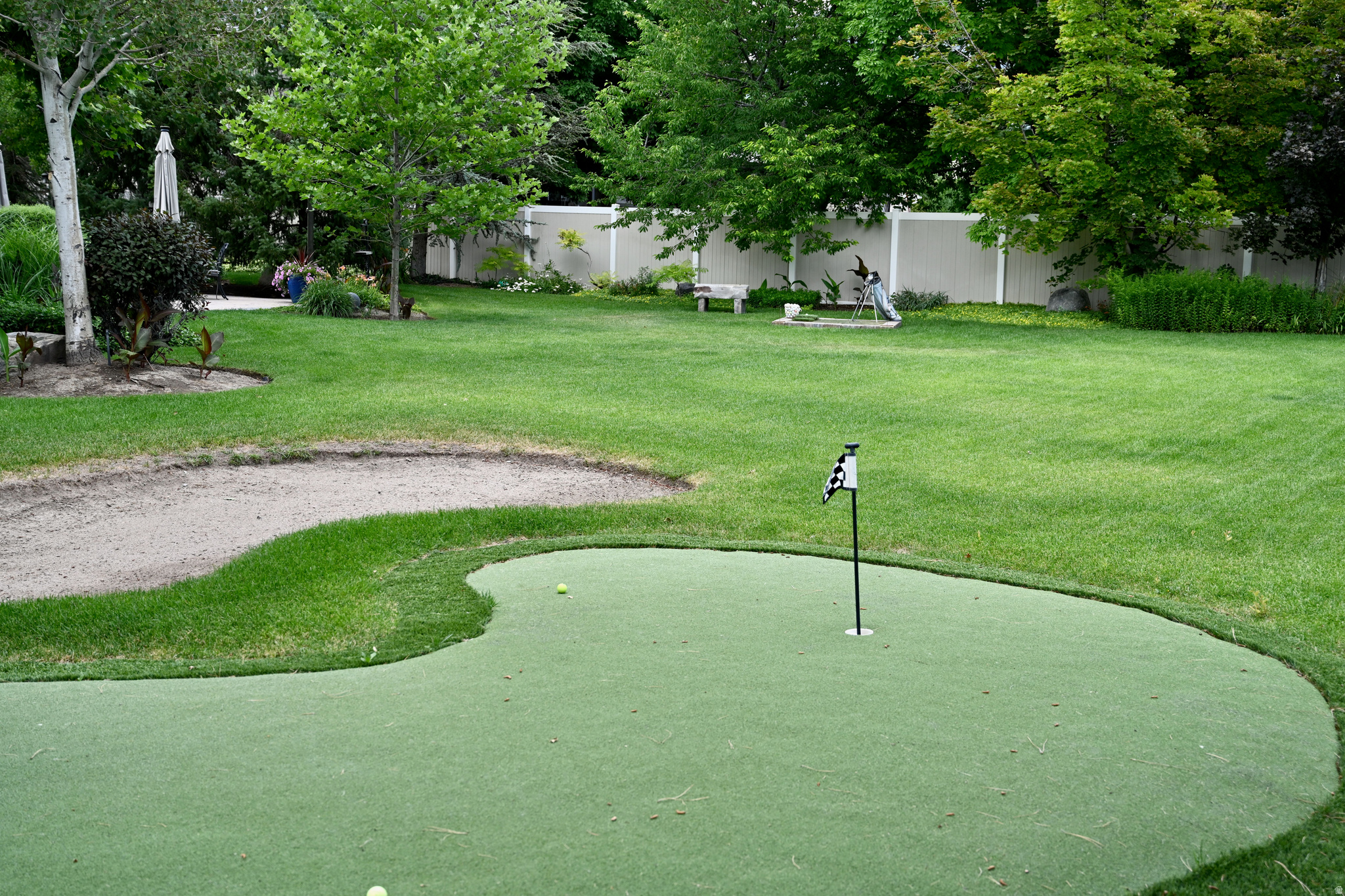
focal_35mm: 43
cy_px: 448
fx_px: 1606
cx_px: 672
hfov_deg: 45.4
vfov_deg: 31.2
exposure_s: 1/250
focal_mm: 43
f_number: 5
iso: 200
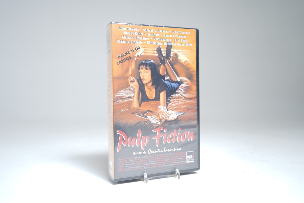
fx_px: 279
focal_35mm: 33
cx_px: 152
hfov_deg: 57.2
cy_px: 102
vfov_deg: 40.0
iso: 64
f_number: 4.5
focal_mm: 33
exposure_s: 1/3
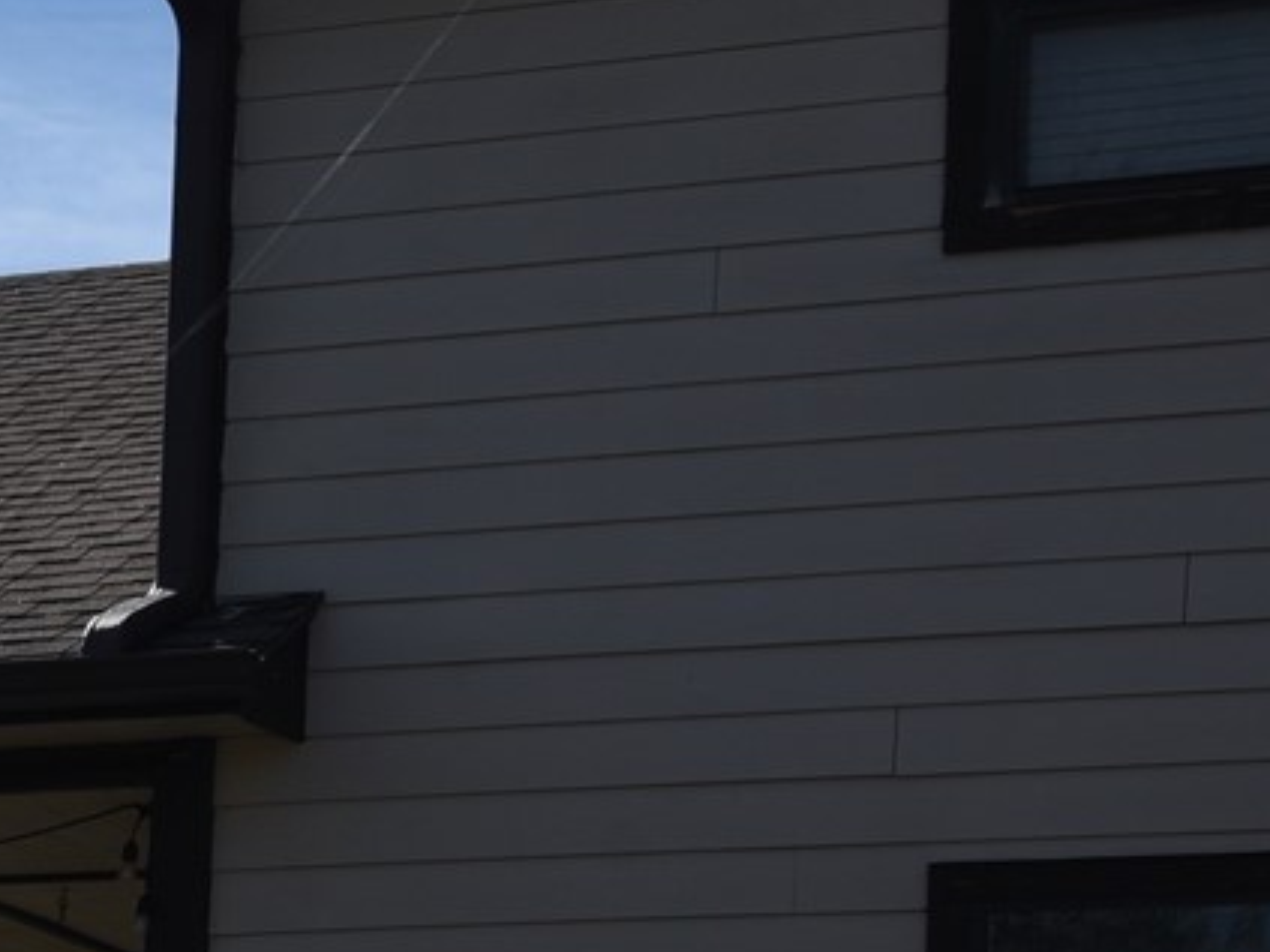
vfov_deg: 9.0
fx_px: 5942
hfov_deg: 11.5
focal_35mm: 162
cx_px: -884
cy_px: 1306
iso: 100
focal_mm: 35
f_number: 10
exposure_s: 1/400
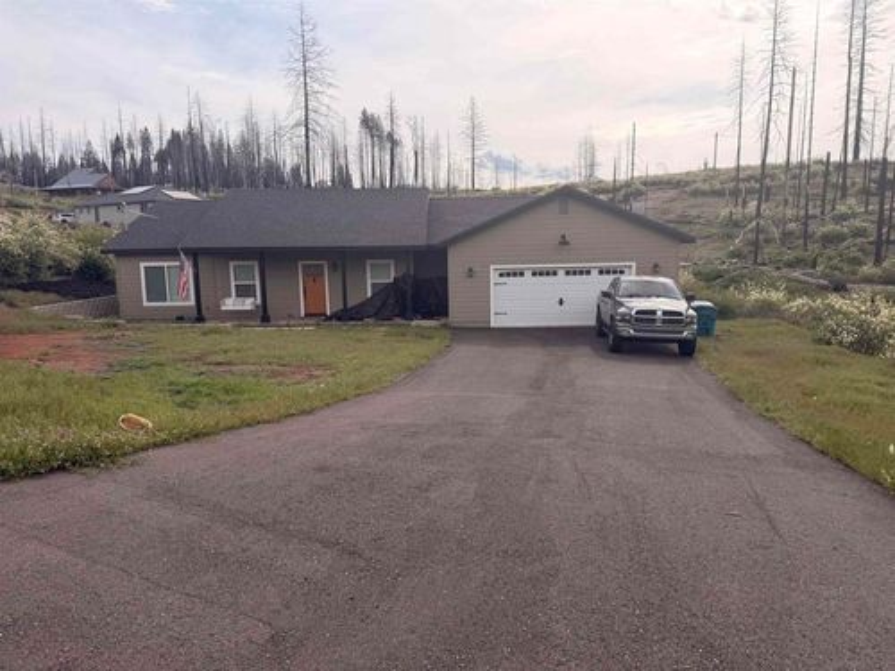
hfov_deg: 71.6
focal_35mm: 24
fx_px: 621
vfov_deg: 56.8
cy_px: 336
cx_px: 448
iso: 100
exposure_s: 1/4975
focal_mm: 6.76
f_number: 1.78
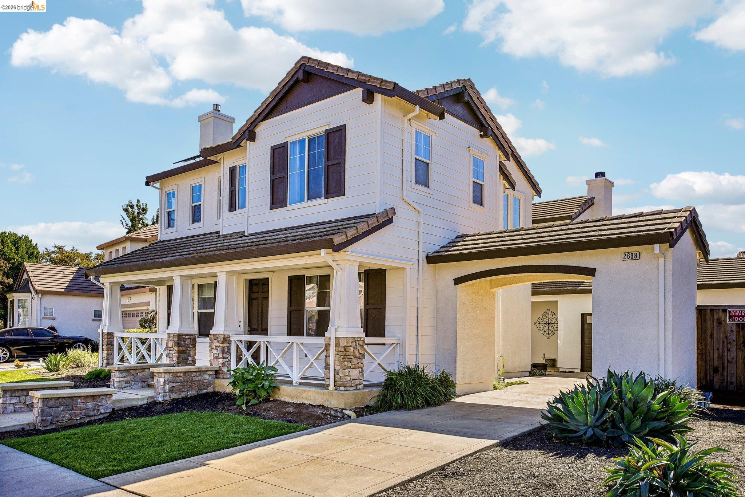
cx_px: 372
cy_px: 248
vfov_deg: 46.4
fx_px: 579
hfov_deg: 65.5
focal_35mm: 28
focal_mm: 28
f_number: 8
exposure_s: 1/320
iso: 100
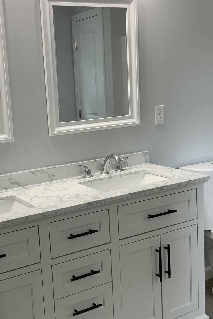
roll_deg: +2.6
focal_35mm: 48
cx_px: 65
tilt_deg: -10.6
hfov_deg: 27.8
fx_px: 426
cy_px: 152
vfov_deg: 41.1
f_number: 1.8
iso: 40
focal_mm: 3
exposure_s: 1/120
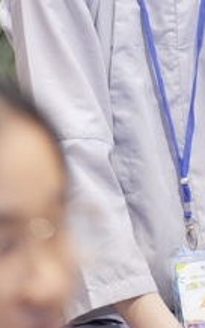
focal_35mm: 457
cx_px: 168
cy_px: -138
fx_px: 4077
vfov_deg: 4.6
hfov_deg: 2.9
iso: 5000
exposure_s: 1/200
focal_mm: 150
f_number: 2.8
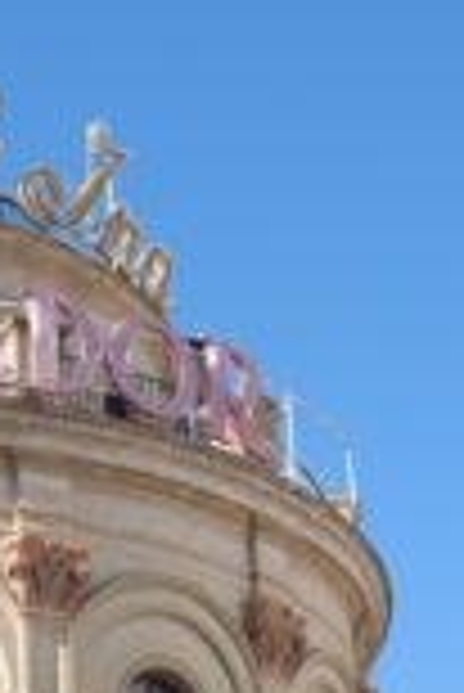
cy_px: 945
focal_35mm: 117
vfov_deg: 16.4
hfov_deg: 11.3
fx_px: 2257
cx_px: -200
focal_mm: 24
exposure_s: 1/200
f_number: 6.3
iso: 100
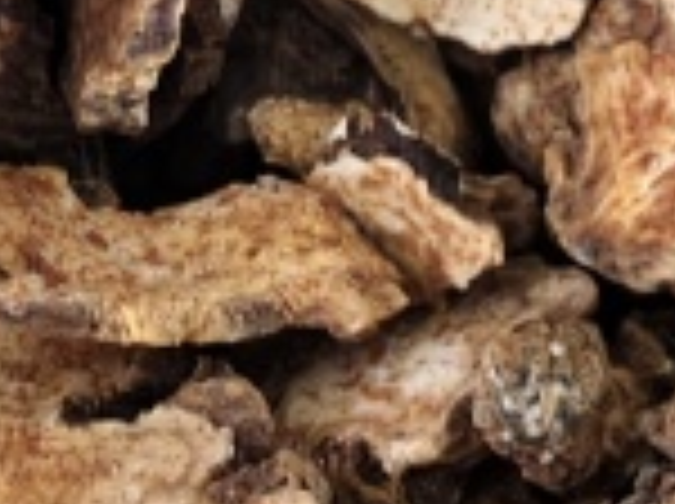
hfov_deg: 11.8
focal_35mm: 164
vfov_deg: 9.0
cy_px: 151
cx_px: -162
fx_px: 3193
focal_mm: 5.56
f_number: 1.88
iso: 999
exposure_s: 1/33.3
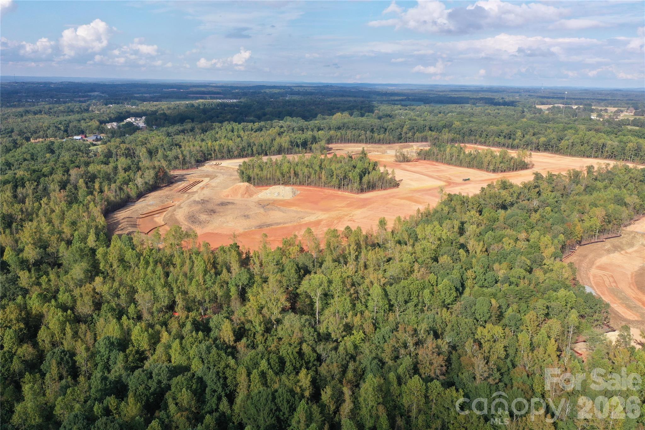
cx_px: 322
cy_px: 215
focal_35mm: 28
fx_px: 502
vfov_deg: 46.4
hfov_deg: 65.5
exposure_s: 1/400
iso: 100
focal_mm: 10.26
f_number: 5.6
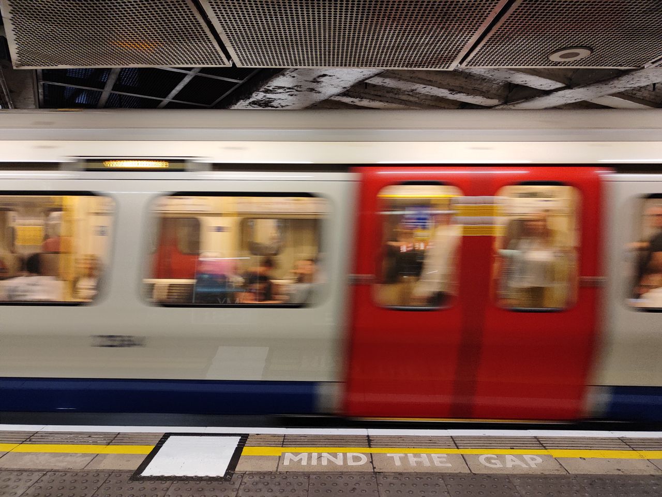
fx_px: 440
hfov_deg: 73.9
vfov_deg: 58.9
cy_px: 248
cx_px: 331
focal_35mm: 23
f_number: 1.88
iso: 669
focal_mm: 5.59
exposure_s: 1/50
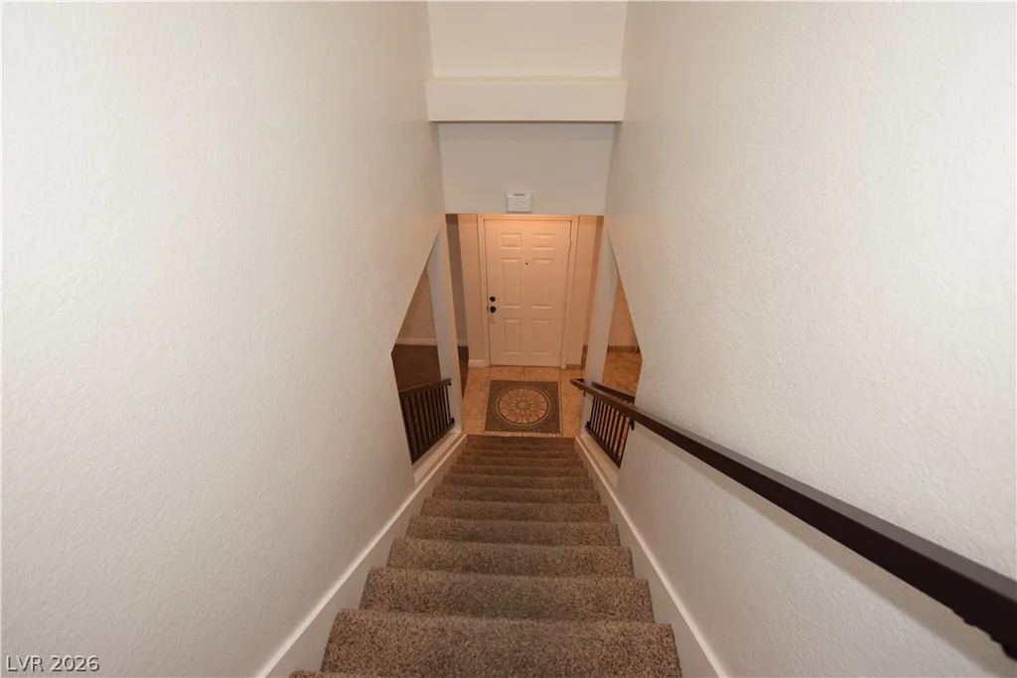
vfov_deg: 72.1
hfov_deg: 95.0
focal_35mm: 16
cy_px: 339
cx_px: 508
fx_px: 466
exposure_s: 1/100
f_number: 5
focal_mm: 11
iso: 800
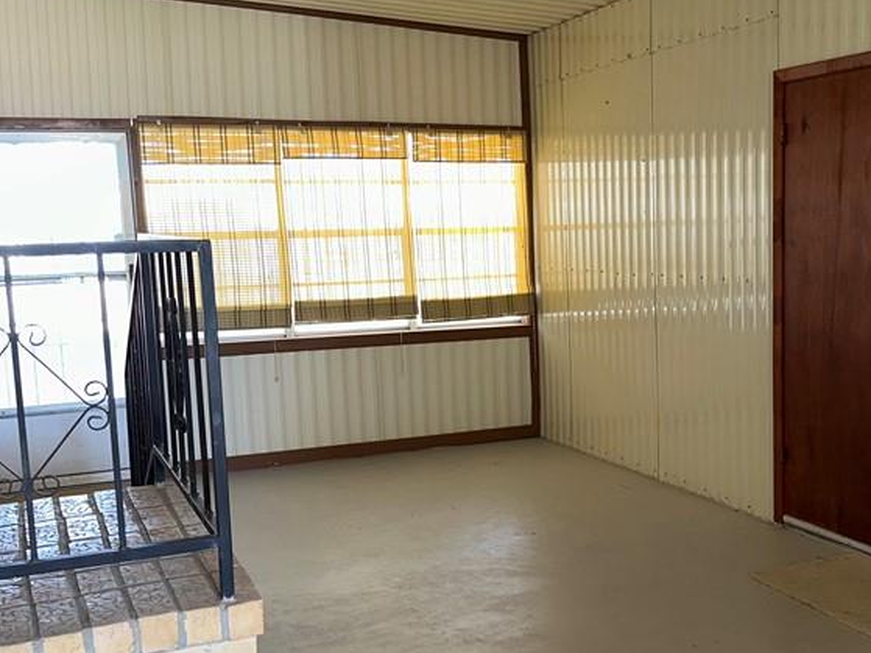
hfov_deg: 42.4
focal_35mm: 44
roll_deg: +1.4
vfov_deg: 32.8
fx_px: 1107
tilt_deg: -8.1
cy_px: 360
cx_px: 573
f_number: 1.78
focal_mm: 6.86
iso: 64
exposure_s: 1/33
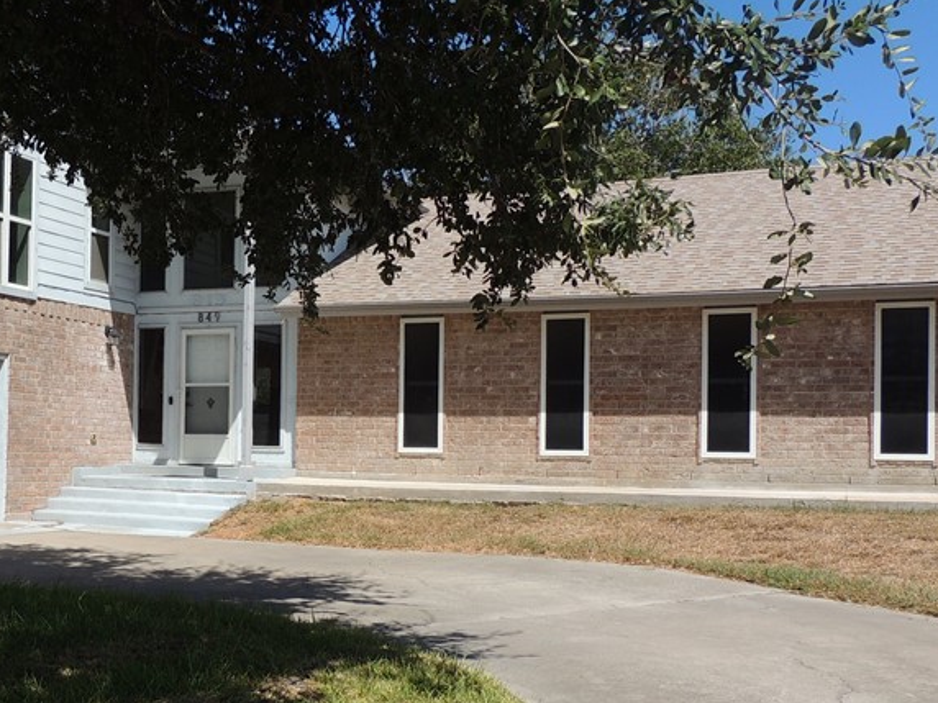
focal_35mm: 43
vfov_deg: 33.5
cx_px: 274
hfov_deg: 42.9
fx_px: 1165
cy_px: 418
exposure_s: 1/1250
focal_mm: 4.3
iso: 100
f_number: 3.3
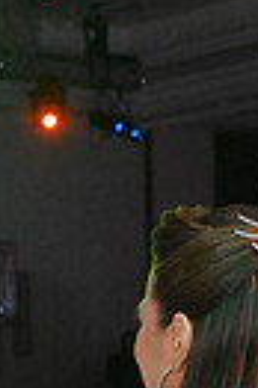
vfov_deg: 12.1
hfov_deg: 8.8
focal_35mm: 155
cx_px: -4
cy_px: 729
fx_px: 1671
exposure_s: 1/400
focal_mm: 35
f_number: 5.6
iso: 6400
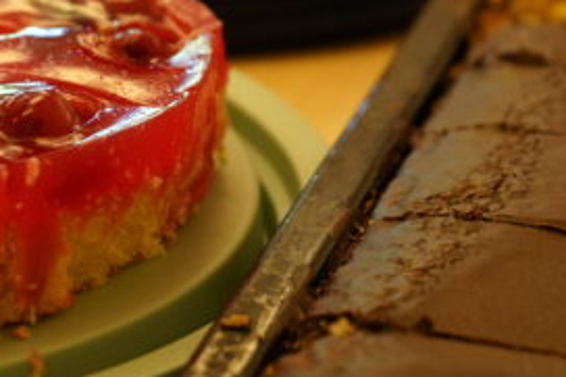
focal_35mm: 162
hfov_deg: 12.6
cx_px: 100
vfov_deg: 8.4
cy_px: -80
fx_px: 2545
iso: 800
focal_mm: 43
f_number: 2.8
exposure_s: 1/100
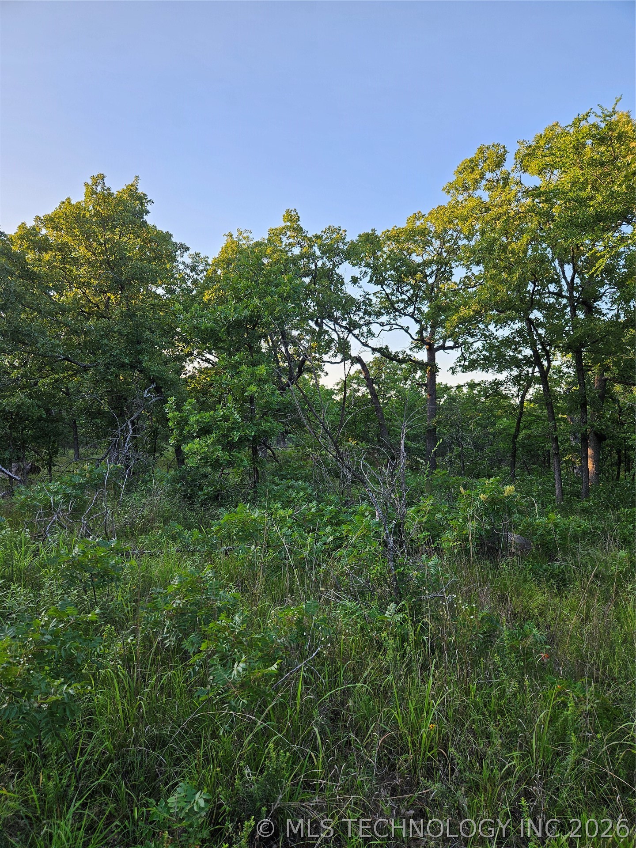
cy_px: 424
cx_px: 318
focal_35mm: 23
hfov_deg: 58.9
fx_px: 563
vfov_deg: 73.9
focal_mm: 5.4
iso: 25
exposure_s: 1/202
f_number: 1.8
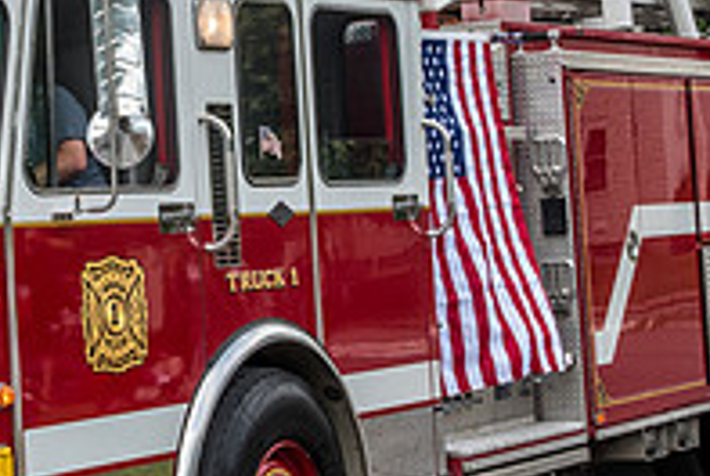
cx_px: 130
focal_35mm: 119
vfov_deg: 11.5
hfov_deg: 17.0
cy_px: 88
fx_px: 2350
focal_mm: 27
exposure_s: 1/100
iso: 200
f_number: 13
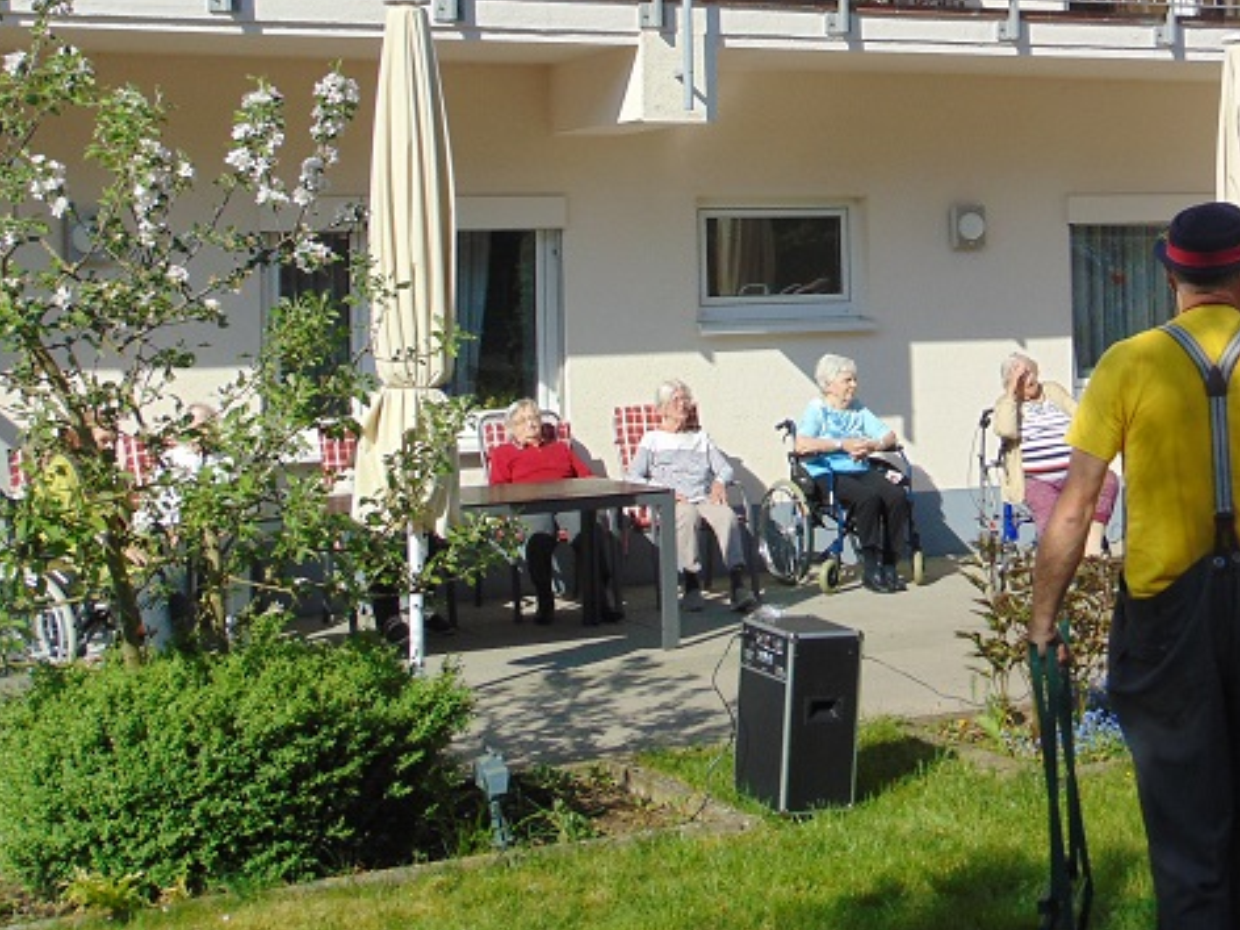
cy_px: 202
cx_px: 867
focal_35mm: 62
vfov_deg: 23.3
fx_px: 2221
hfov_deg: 30.9
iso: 80
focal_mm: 6.9
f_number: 8.5
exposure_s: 1/250
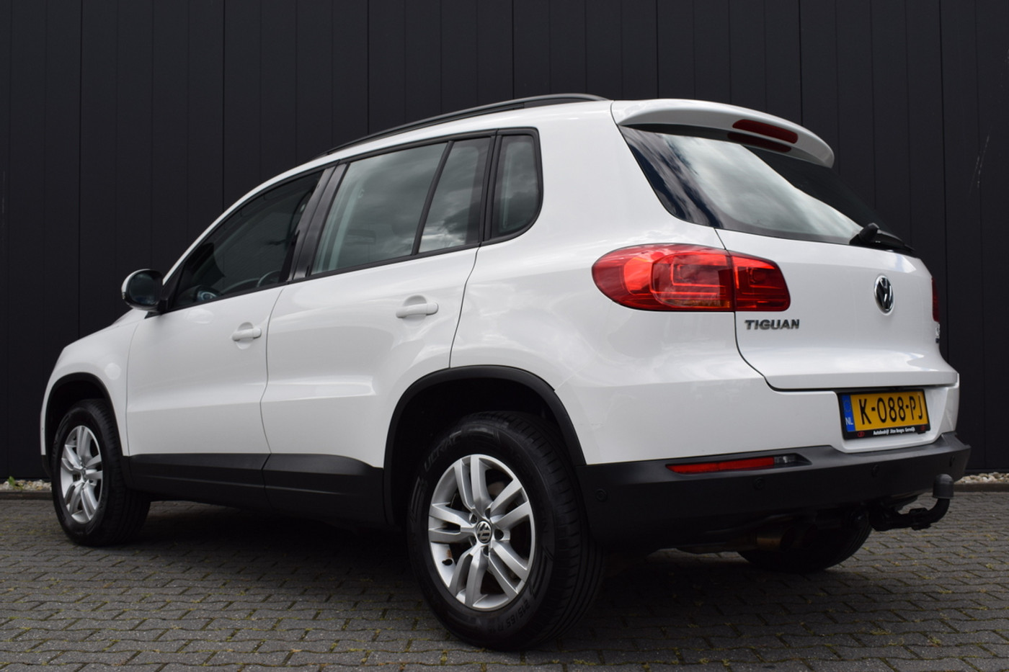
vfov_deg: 33.0
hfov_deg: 47.9
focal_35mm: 40
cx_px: 504
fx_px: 1135
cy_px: 336
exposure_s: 1/250
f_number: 8
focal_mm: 27
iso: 200
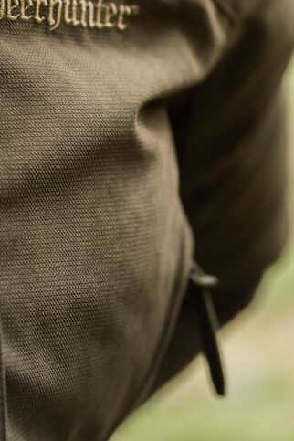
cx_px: 49
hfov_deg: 7.8
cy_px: 8
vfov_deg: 11.6
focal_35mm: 176
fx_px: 2156
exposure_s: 1/200
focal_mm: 85
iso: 800
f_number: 3.2
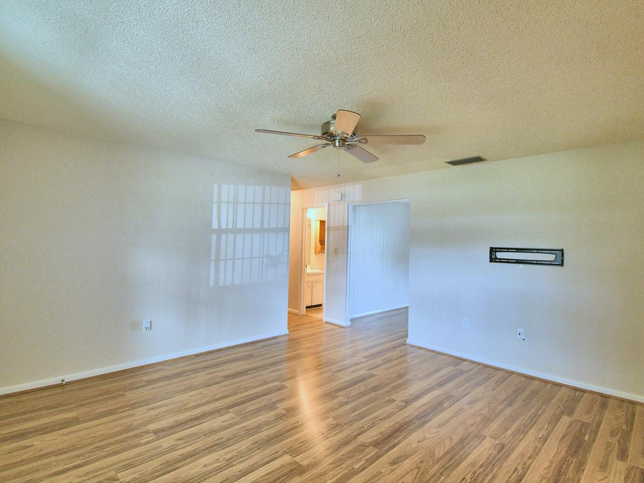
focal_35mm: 17
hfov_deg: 91.0
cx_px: 327
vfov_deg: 74.7
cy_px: 234
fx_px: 316
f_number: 4.5
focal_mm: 10
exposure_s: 1/30
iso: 640
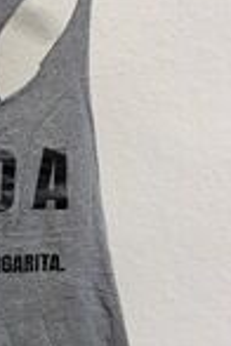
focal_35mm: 70
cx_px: -74
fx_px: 674
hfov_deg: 18.1
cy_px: 202
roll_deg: -0.9
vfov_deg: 28.8
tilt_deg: -13.2
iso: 500
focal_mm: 5.96
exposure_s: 1/40
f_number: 1.6
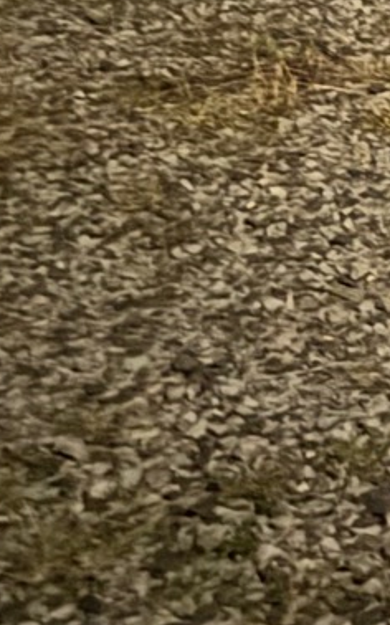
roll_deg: +0.0
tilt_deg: -0.8
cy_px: -681
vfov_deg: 12.3
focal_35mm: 148
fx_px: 2519
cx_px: 1264
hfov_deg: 7.5
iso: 1250
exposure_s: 1/9
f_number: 1.78
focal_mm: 6.76
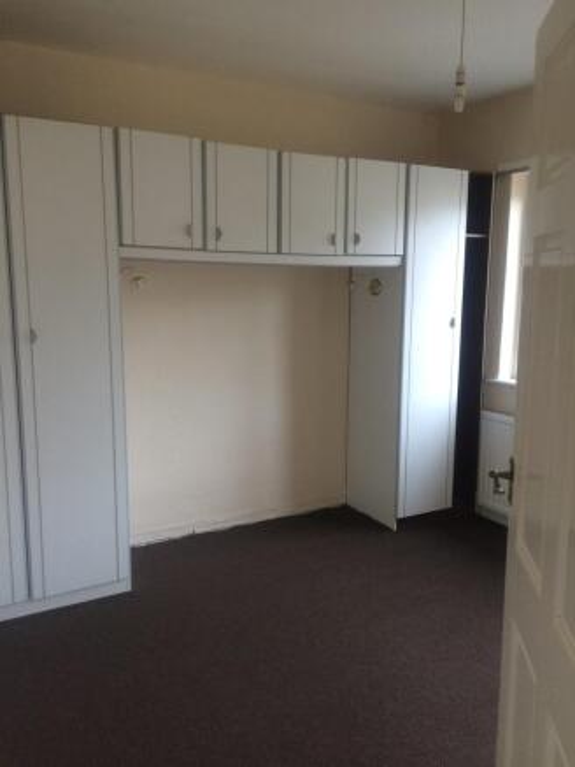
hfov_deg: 48.2
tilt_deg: -9.1
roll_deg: +0.2
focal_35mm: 29
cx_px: 288
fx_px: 642
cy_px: 384
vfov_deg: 61.6
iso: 50
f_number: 2.2
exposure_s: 1/30
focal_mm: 4.15
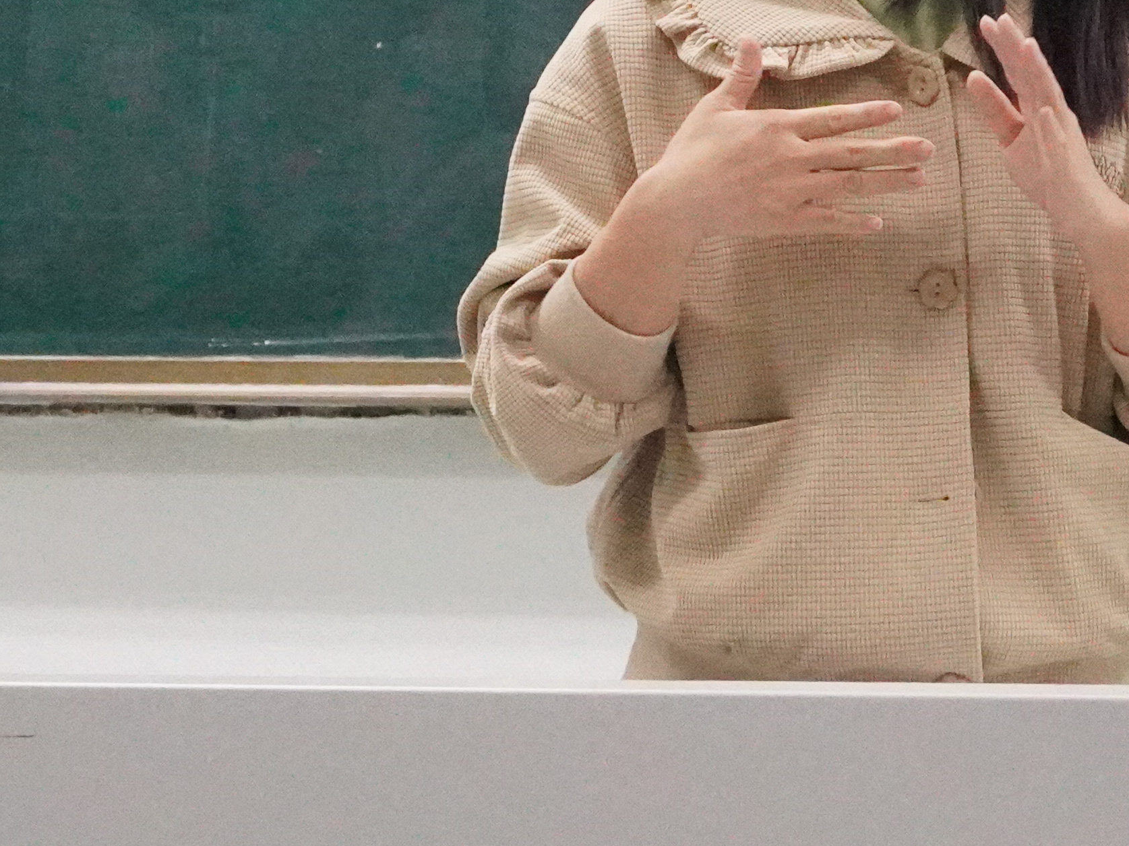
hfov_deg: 12.6
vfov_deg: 9.5
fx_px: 5055
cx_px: 1035
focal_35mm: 155
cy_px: -57
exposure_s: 1/200
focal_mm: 30
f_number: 5.6
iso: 12800
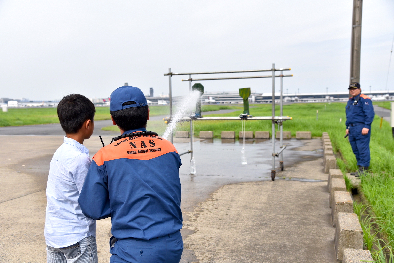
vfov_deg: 35.1
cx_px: 197
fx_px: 416
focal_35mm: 38
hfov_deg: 50.7
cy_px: 132
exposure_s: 1/1250
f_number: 5
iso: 400
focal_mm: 38
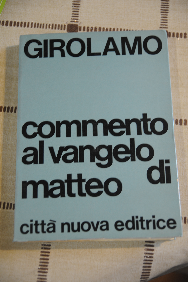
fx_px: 471
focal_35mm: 60
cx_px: 94
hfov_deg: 22.6
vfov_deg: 33.4
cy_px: 141
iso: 200
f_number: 2.8
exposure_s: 1/20
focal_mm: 40
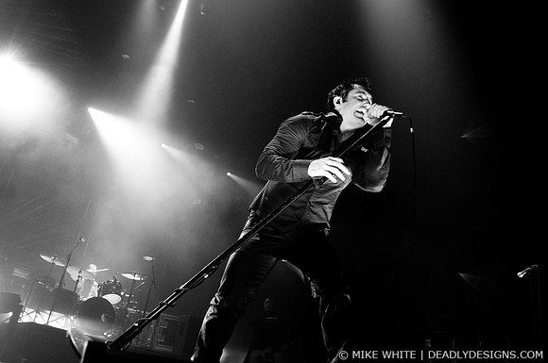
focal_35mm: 30
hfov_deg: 62.0
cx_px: 274
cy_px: 182
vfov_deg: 43.5
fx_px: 456
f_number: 3.2
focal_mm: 20
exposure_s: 1/100
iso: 1000
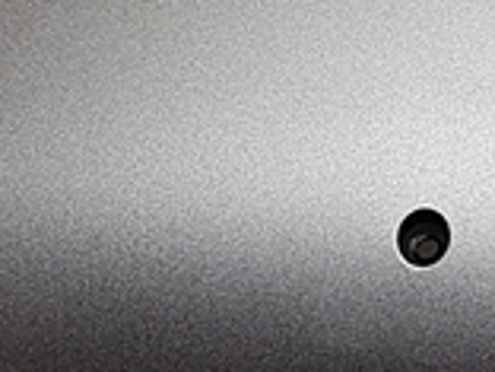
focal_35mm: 168
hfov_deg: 11.2
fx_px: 2402
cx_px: 777
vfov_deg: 8.2
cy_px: -483
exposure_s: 1/169
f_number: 1.7
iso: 40
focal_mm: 4.2
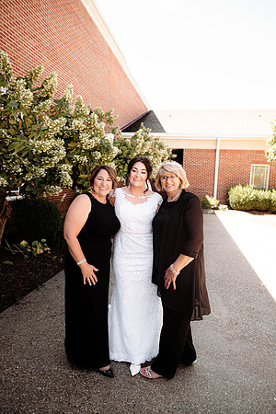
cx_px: 138
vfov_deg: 73.7
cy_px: 207
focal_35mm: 24
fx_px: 276
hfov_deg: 53.1
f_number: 2.8
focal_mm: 24
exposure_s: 1/640
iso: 250
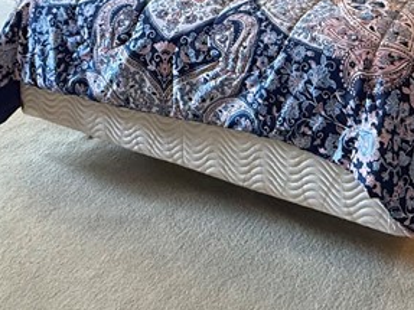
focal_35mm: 50
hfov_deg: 37.2
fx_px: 598
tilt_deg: -8.5
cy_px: -151
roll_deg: -1.2
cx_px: 314
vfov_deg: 23.5
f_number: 2.2
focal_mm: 2.22
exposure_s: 1/60
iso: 500
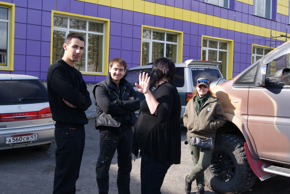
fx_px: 339
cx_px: 145
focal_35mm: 42
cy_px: 97
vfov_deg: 32.0
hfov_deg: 46.3
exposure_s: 1/100
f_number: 8
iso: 100
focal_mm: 28
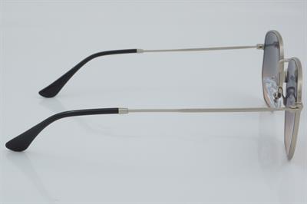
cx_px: 154
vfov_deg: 16.5
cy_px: 102
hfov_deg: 24.6
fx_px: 703
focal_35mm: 82
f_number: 32
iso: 100
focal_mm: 55
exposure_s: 1/4
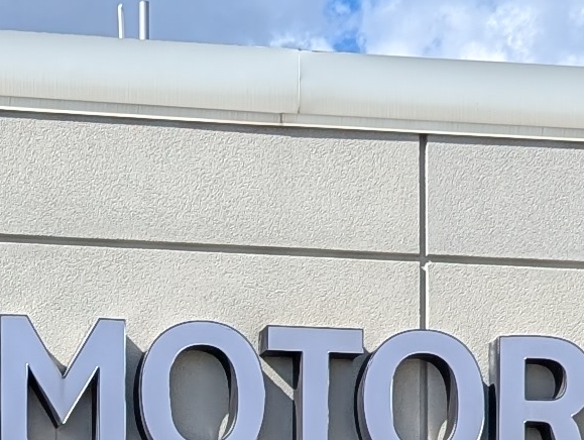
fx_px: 2855
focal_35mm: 169
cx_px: -36
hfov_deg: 11.5
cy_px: 967
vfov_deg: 8.2
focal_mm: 6.9
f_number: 1.68
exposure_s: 1/968
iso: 21
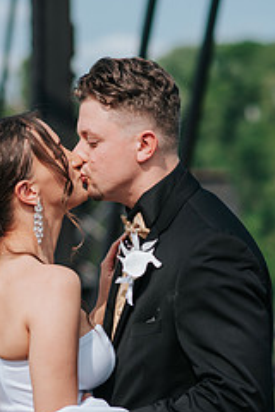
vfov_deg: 8.6
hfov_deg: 5.7
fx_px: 2738
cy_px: 367
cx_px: 103
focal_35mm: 239
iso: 100
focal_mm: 85
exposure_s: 1/2500
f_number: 2.8
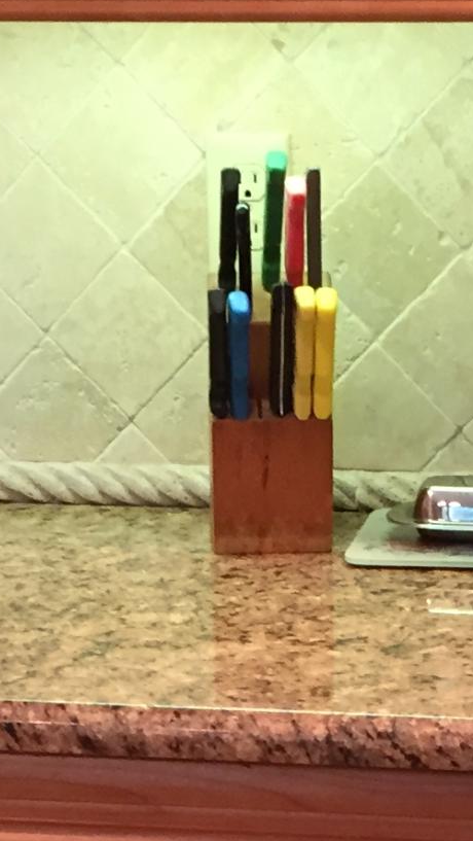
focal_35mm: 116
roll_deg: -1.2
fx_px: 2585
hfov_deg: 10.4
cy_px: 979
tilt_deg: -22.4
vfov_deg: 17.7
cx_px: 308
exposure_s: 1/30
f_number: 2.2
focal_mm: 4.15
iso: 125
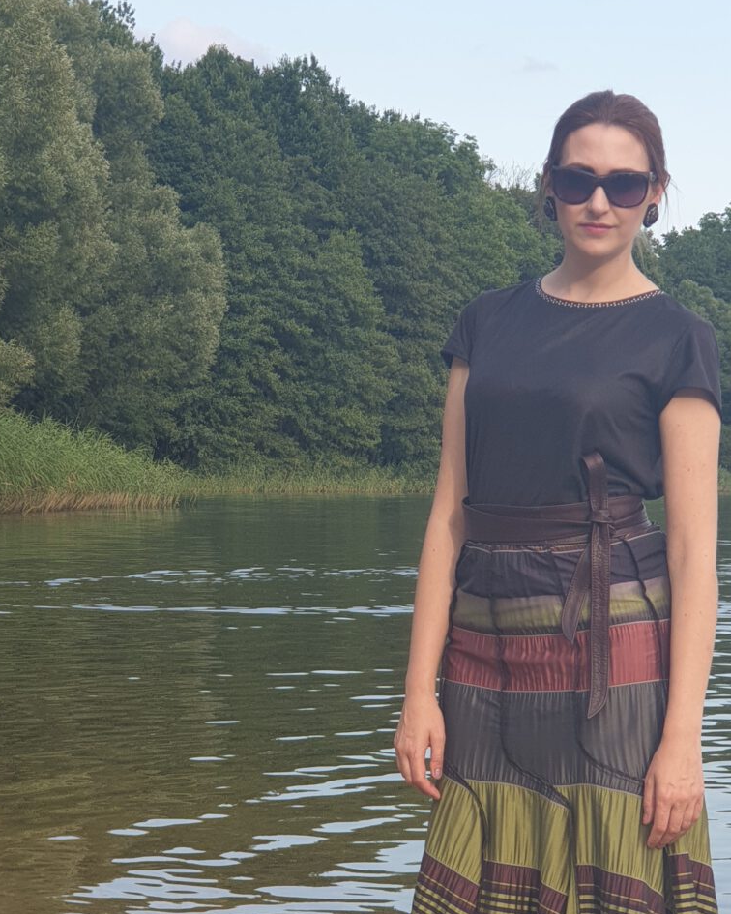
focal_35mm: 55
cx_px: 361
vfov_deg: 34.1
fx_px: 1487
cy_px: 486
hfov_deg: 27.6
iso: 25
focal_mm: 6
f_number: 2.4
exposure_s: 1/195
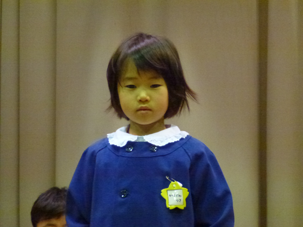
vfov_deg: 3.9
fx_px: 3361
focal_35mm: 384
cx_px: 152
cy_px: 114
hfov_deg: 5.2
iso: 1600
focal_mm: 68.8
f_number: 5.9
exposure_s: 1/25
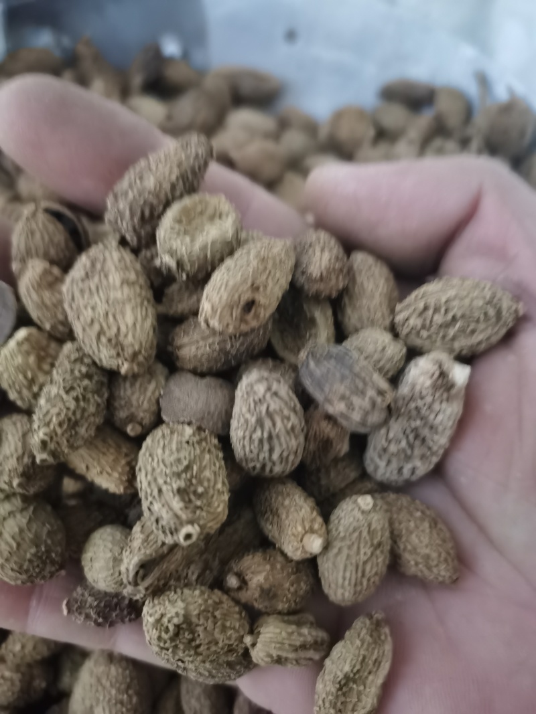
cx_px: 268
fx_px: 558
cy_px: 357
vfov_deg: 65.3
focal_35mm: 27
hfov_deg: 51.3
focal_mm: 5.58
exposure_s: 1/18
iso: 1250
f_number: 1.8
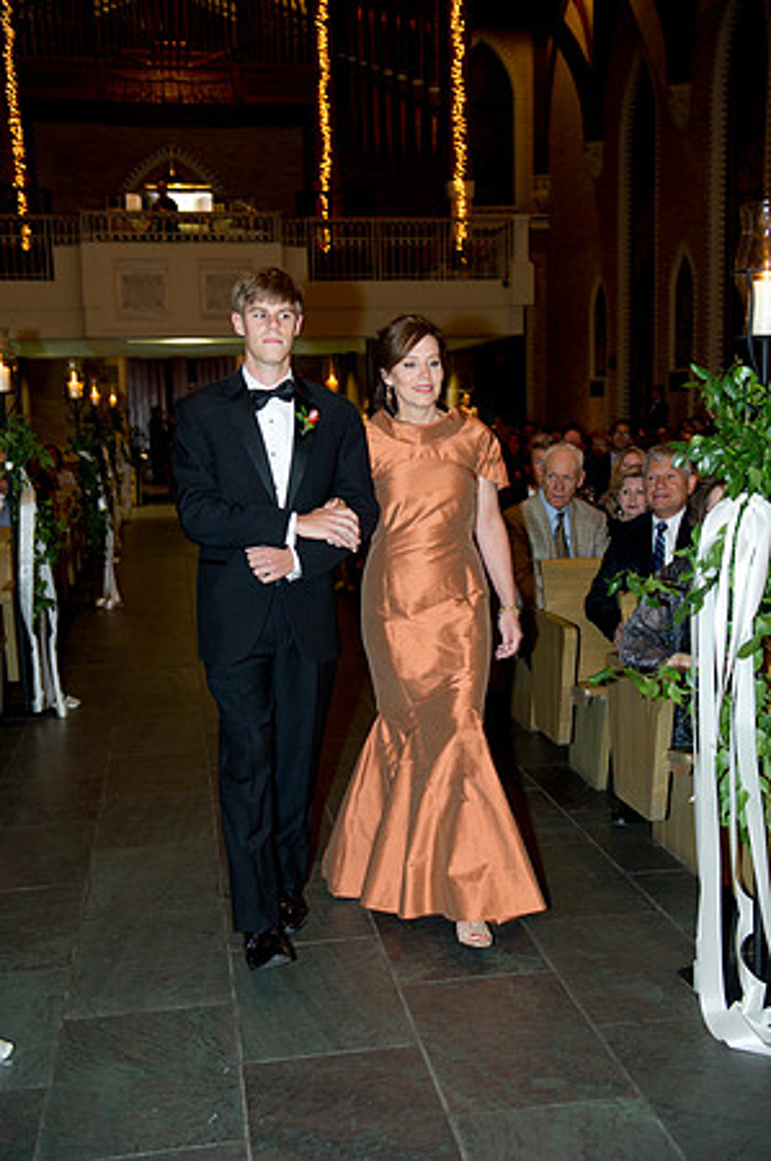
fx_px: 1288
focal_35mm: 40
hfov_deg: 33.3
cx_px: 386
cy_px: 580
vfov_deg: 48.5
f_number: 4
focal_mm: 40
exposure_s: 1/80
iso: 1600
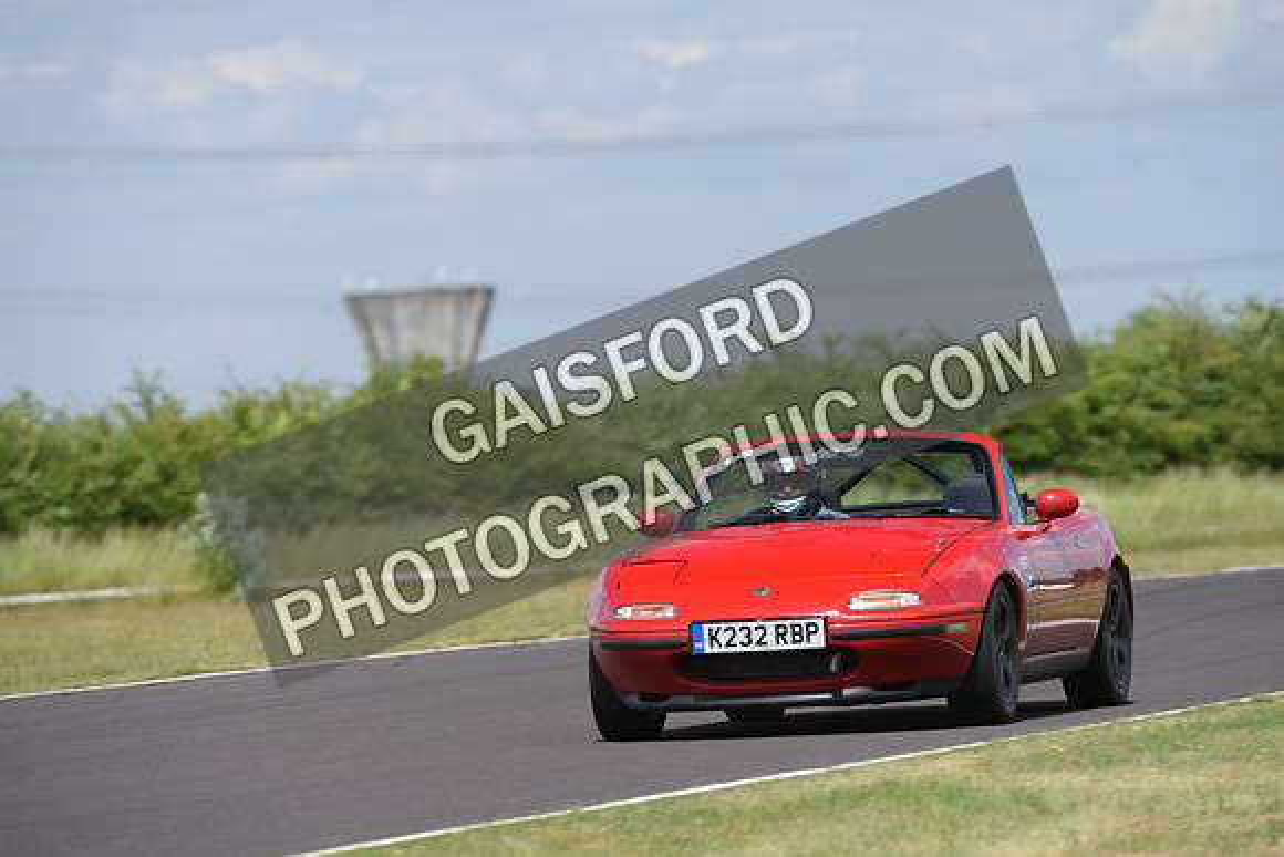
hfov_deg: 5.2
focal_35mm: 400
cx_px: 642
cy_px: 428
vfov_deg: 3.4
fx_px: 14269
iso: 280
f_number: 7.1
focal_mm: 400
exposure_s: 1/250
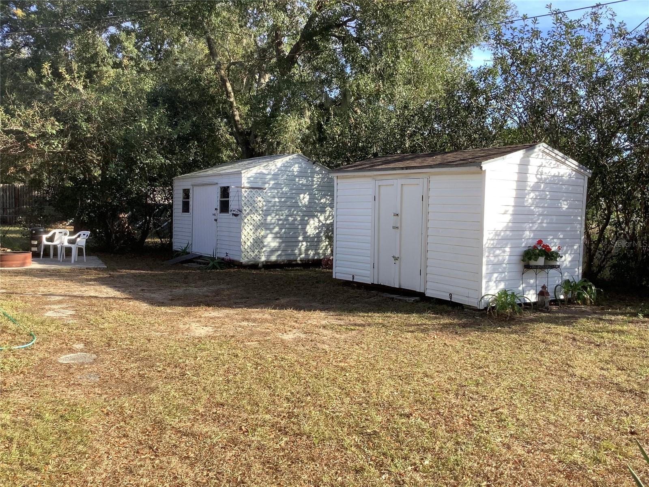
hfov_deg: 58.4
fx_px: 581
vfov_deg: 45.4
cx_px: 324
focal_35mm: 31
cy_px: 244
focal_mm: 3.3
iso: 25
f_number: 2.4
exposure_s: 1/390
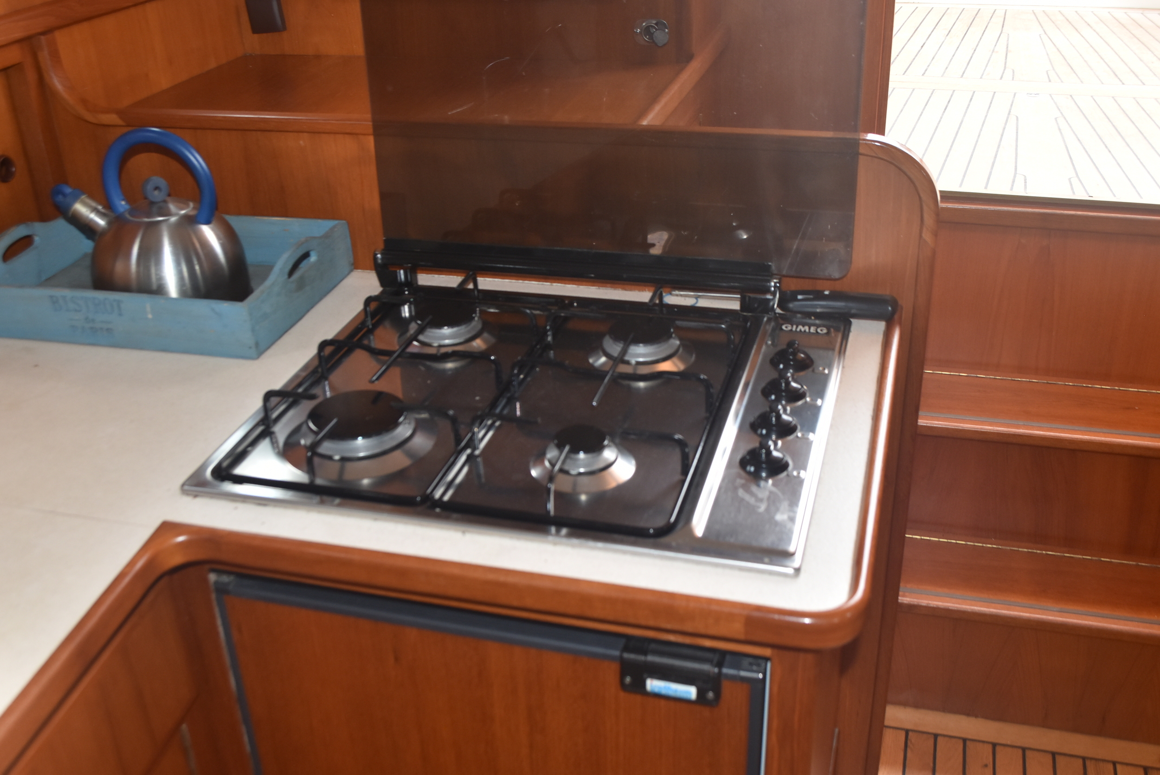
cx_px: 580
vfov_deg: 36.9
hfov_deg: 53.1
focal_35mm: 36
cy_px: 388
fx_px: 1161
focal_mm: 24
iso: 560
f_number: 5.6
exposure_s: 1/125
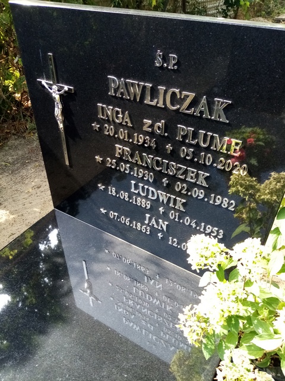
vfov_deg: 67.3
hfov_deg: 53.1
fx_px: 285
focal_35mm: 26
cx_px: 142
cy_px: 190
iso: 125
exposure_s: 1/100
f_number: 1.8
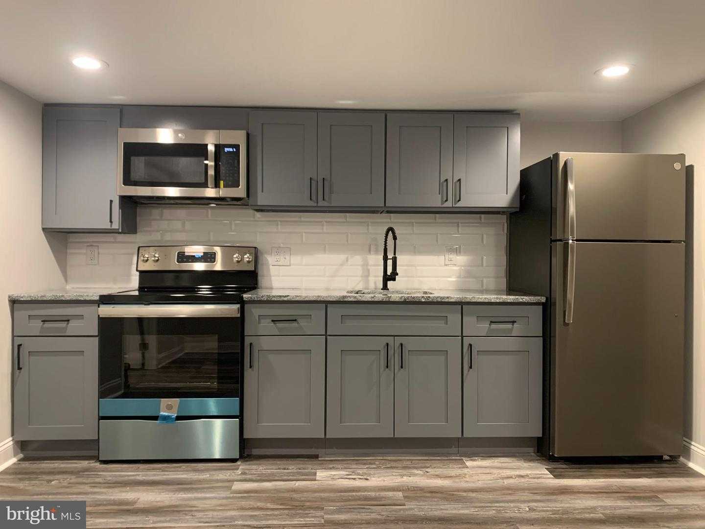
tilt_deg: +0.3
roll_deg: -0.5
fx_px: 530
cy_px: 264
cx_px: 352
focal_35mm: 26
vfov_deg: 53.1
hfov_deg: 67.3
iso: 320
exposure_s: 1/40
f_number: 1.8
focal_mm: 4.25
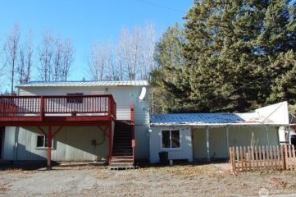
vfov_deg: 41.5
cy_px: 91
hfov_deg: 59.4
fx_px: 259
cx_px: 142
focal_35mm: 32
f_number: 7.1
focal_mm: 19
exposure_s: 1/200
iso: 200
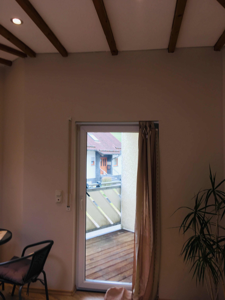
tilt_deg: +1.7
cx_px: 112
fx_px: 251
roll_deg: -0.2
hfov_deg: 48.2
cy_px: 150
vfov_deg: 61.7
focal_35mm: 29
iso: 25
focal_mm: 4.15
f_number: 2.2
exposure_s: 1/33
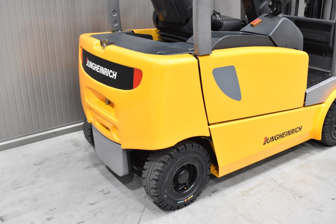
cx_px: 168
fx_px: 350
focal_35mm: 38
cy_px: 112
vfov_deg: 35.5
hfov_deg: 51.3
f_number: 5
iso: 1600
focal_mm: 25
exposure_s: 1/30
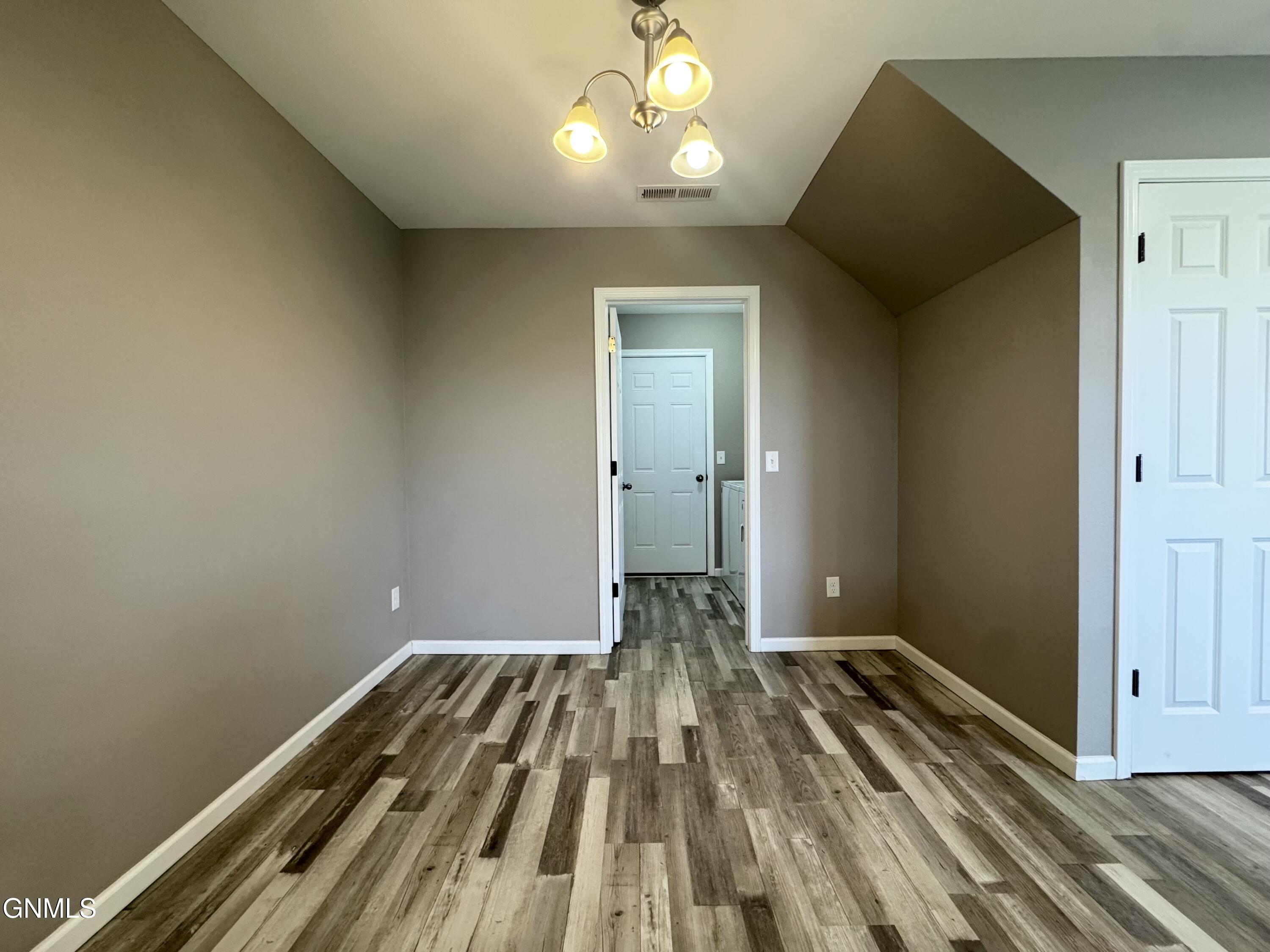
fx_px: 514
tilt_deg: -2.2
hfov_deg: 102.1
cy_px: 476
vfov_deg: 85.7
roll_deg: +0.7
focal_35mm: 14
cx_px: 635
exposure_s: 1/120
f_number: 2.2
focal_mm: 2.22
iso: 250
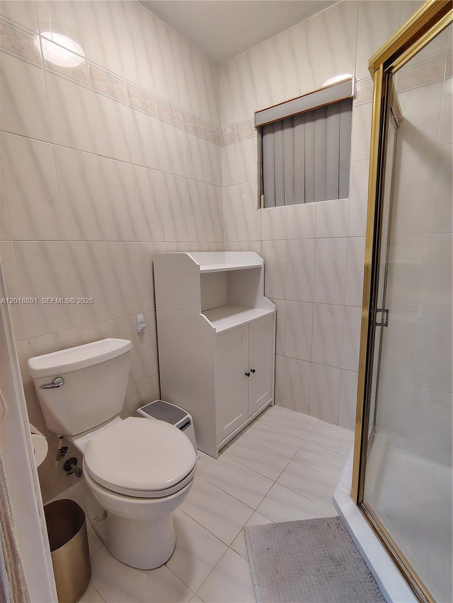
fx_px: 279
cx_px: 226
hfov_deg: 78.1
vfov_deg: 94.5
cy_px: 302
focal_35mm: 16
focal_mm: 2.13
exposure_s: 1/60
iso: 364
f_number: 2.2
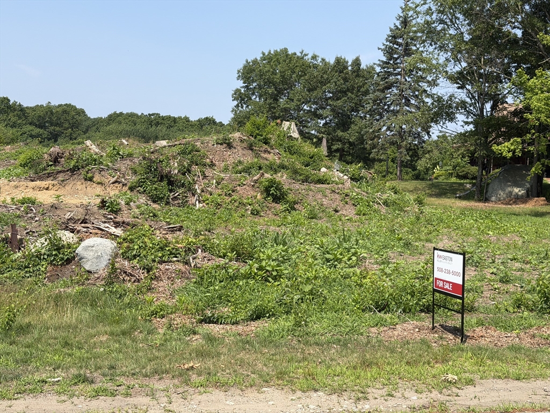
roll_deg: -2.4
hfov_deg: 39.7
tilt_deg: -2.1
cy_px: 206
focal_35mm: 48
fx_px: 763
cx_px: 275
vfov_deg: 30.3
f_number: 1.78
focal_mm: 6.76
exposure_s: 1/3534
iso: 64
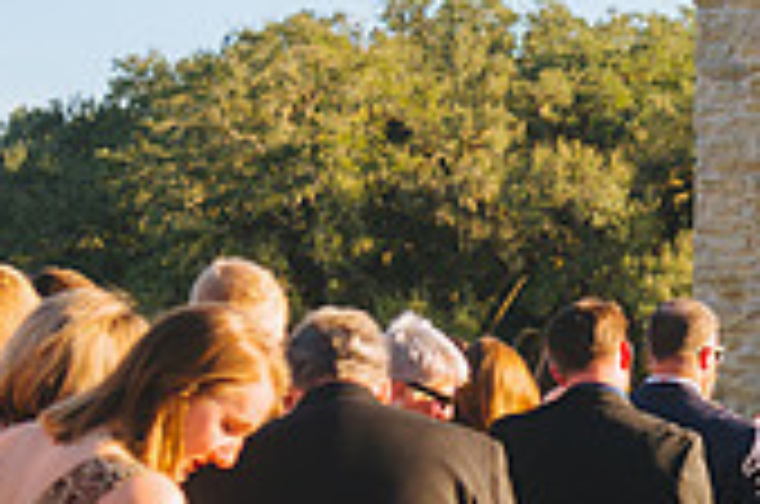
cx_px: 1240
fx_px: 3034
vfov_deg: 9.5
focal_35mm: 144
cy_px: 126
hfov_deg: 13.2
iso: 100
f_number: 3.5
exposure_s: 1/640
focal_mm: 40
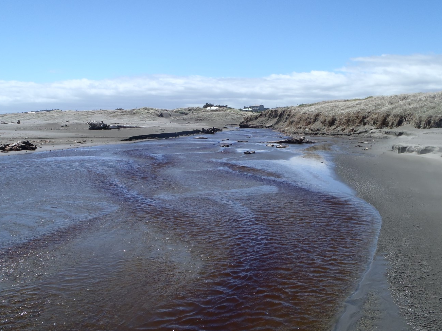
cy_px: 155
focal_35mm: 31
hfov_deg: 58.3
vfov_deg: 45.4
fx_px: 396
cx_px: 240
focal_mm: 5
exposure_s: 1/800
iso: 80
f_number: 4.5
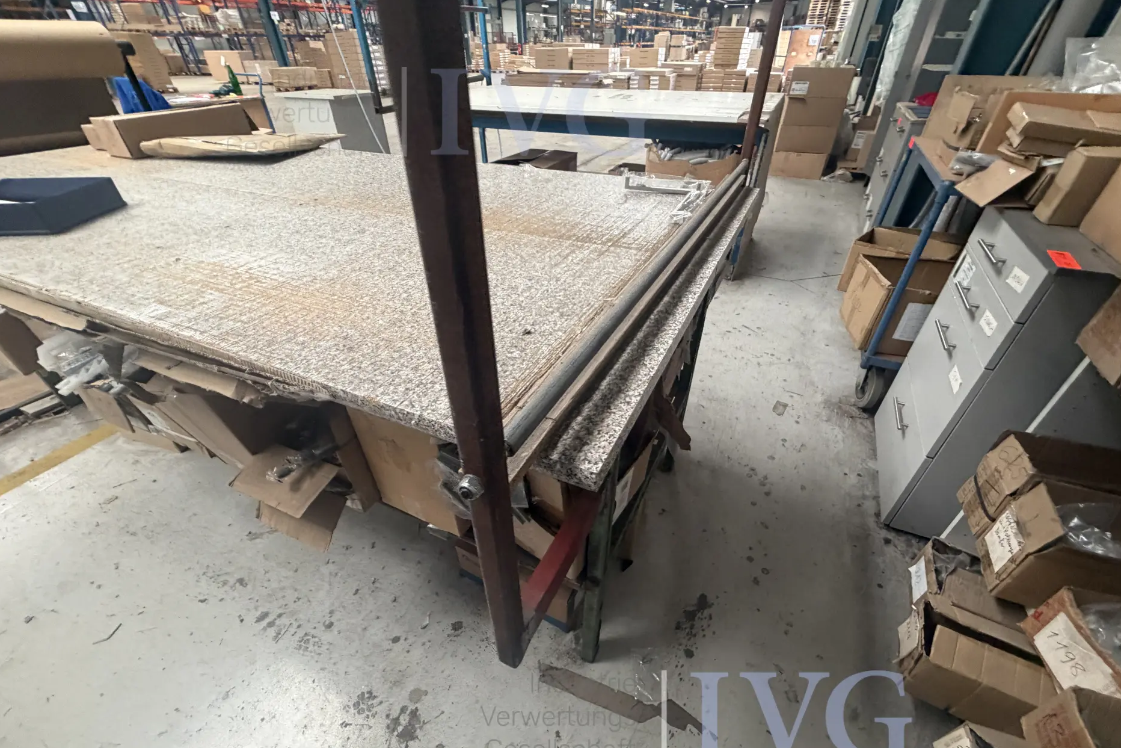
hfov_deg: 100.4
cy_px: 413
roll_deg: +3.3
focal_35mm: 15
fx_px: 467
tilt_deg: -37.0
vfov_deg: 77.1
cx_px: 566
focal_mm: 2.22
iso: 320
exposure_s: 1/75
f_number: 2.2
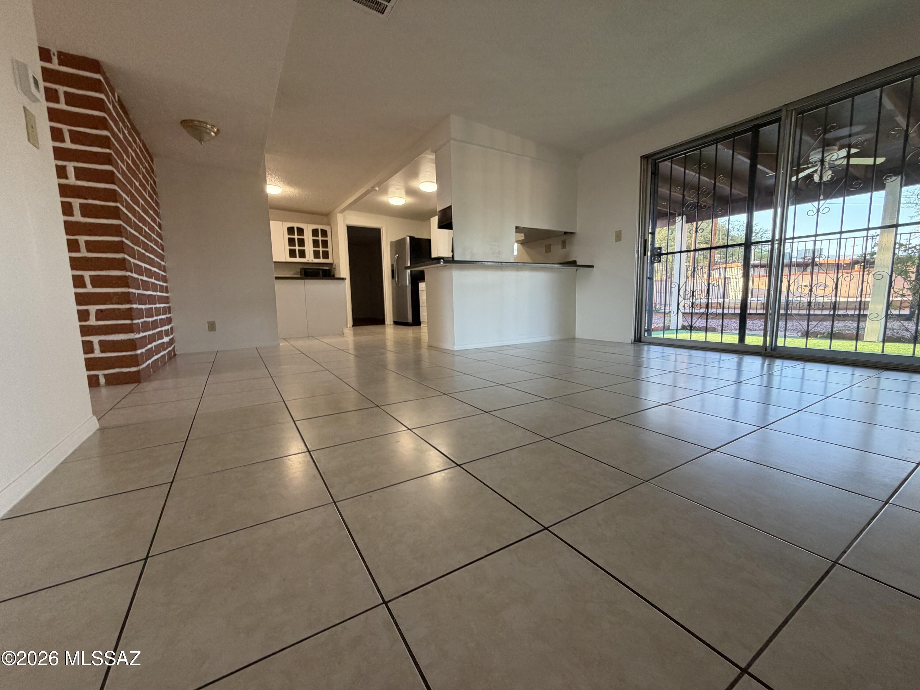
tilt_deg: -7.3
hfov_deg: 102.1
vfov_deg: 85.7
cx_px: 460
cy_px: 345
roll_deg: +2.0
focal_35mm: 14
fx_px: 372
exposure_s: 1/60
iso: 200
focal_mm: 2.22
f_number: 2.2
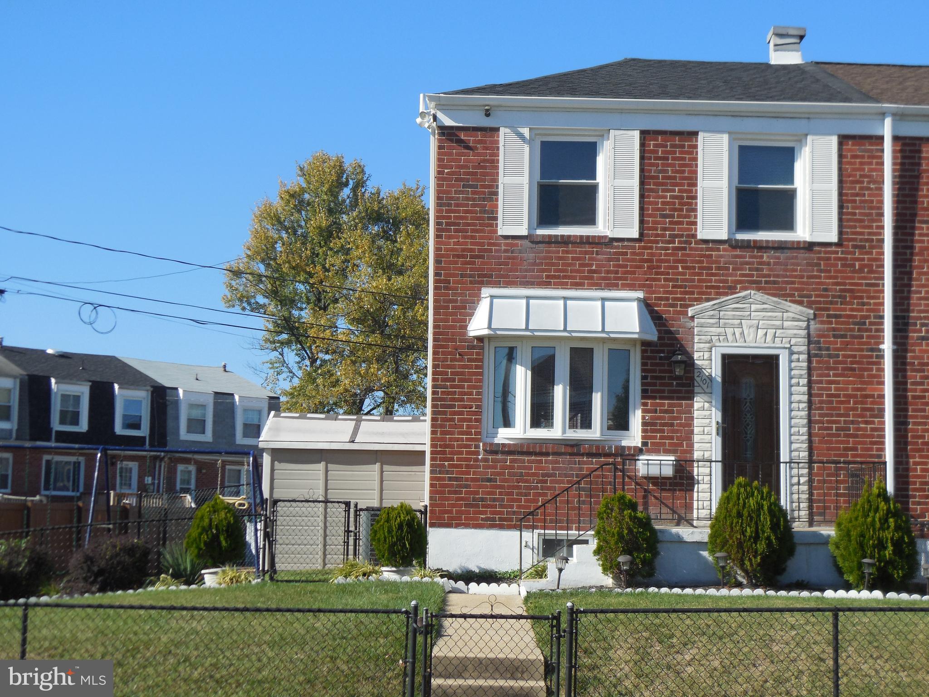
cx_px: 464
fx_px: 1771
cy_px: 348
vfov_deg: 22.3
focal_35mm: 66
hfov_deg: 29.4
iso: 125
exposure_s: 1/1000
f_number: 4.2
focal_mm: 10.9
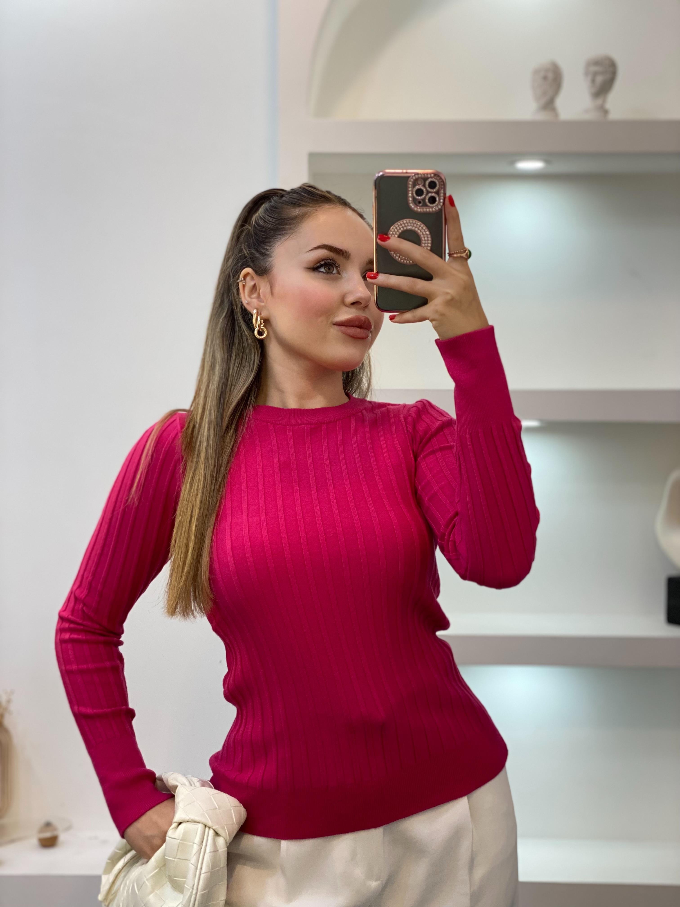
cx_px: 340
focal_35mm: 52
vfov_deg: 36.8
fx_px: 1362
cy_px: 454
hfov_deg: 28.0
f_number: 2
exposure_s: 1/100
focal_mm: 6
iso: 80
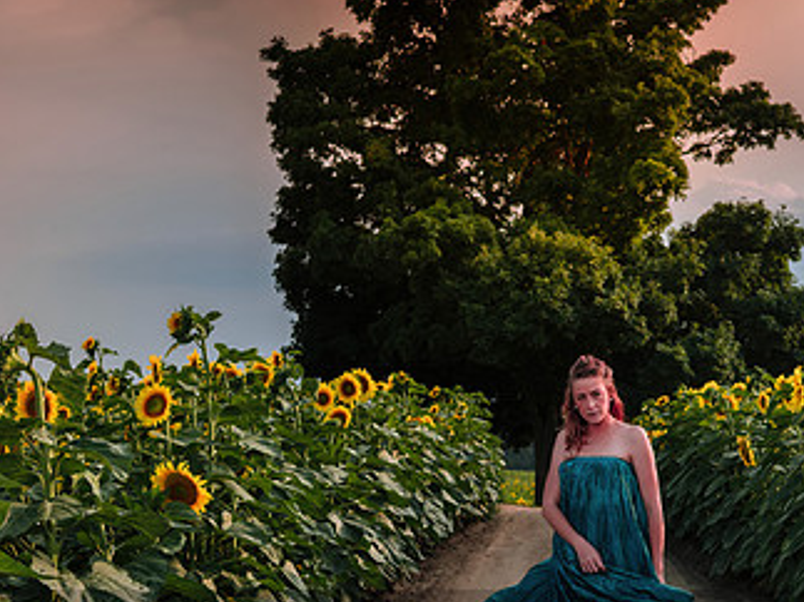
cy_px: 403
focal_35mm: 76
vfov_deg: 19.3
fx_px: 1765
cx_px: 500
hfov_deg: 25.6
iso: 64
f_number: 5
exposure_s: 1/160
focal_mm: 44
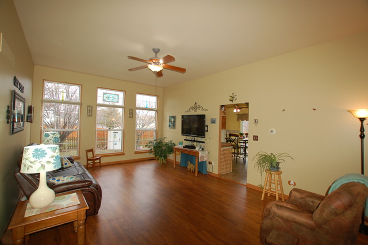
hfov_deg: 100.4
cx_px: 184
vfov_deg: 77.3
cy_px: 122
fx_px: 153
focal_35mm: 15
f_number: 5
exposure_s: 1/60
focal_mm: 10
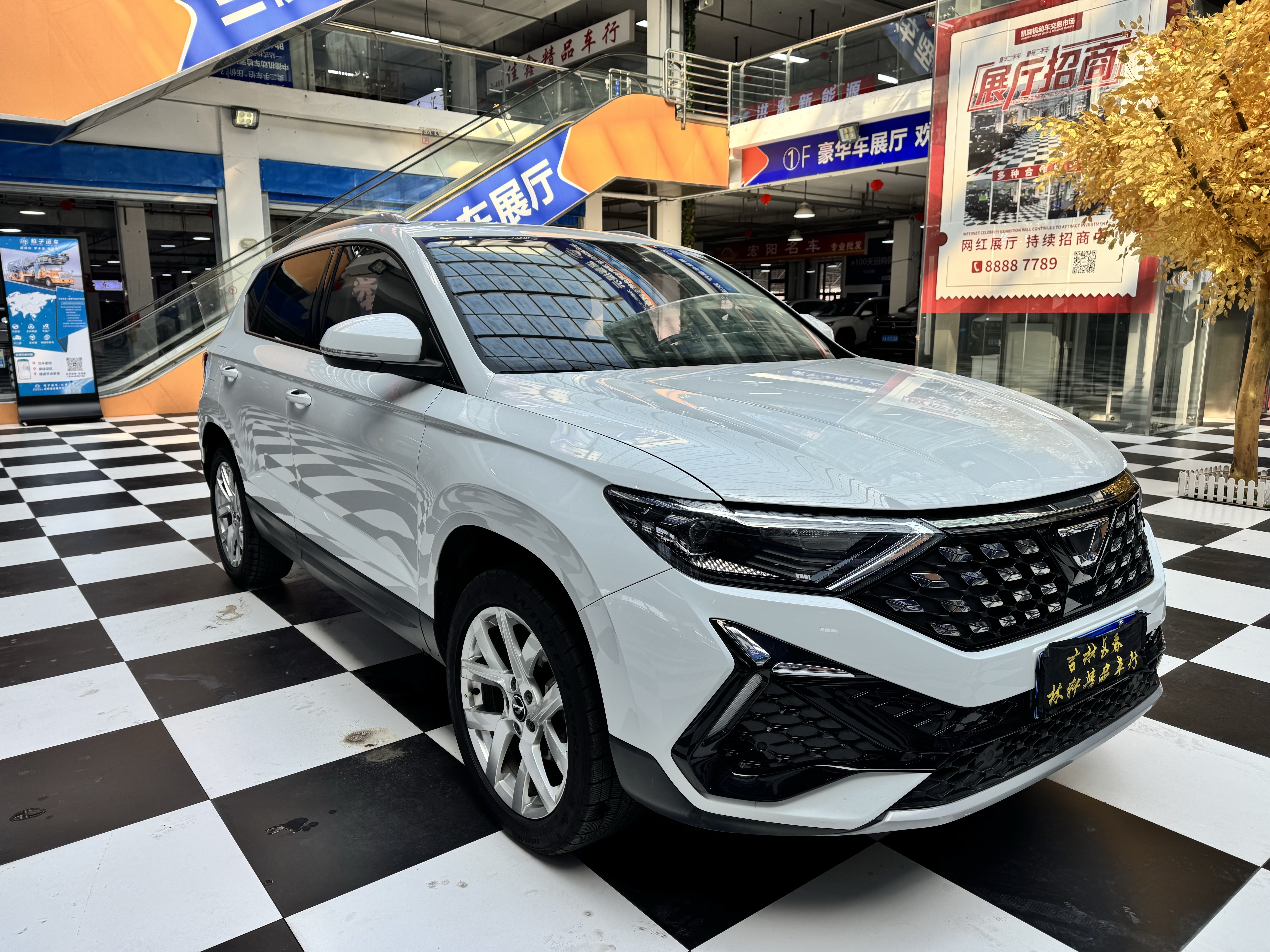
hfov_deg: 71.6
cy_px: 476
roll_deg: +0.8
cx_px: 635
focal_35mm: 24
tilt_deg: -9.9
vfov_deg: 56.8
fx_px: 881
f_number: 1.78
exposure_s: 1/639
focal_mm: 6.76
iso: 80
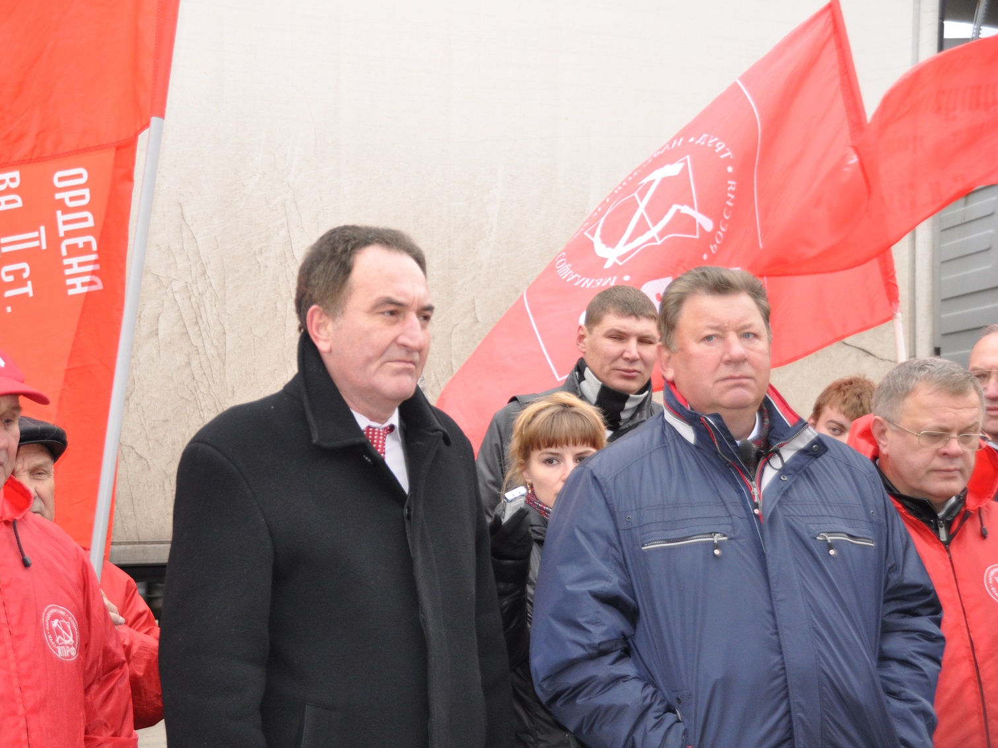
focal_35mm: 62
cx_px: 439
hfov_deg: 31.2
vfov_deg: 23.6
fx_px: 1787
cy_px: 373
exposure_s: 1/100
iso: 800
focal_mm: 38
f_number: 4.2
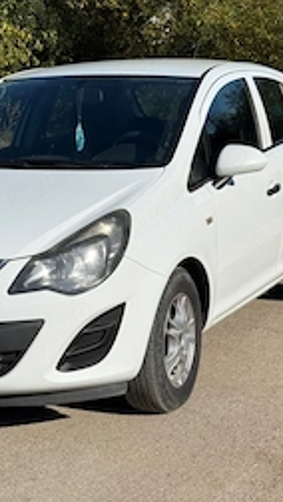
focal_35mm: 83
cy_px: 219
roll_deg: +0.9
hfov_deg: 14.5
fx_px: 1106
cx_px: 66
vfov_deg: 25.6
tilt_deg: -8.4
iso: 80
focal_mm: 6.76
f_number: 1.78
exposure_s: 1/9901
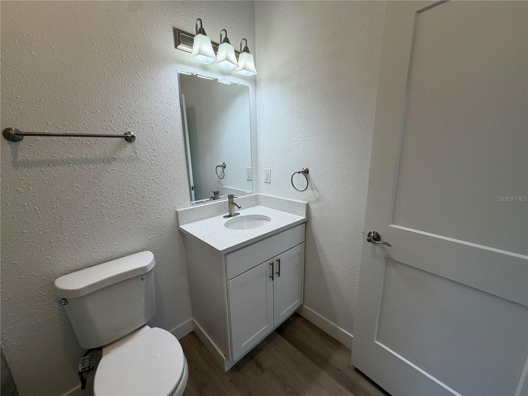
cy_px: 198
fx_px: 214
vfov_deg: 85.7
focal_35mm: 14
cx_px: 264
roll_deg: +1.5
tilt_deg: -11.7
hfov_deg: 102.1
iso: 100
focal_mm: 2.22
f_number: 2.2
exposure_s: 1/120
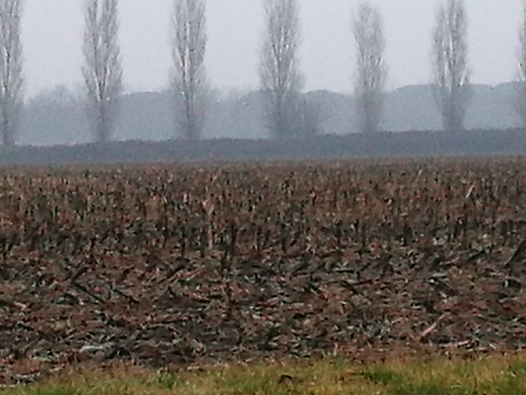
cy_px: 141
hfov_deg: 8.3
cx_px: 194
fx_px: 3618
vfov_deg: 6.2
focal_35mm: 238
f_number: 2.2
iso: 400
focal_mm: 4.5
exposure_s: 1/25
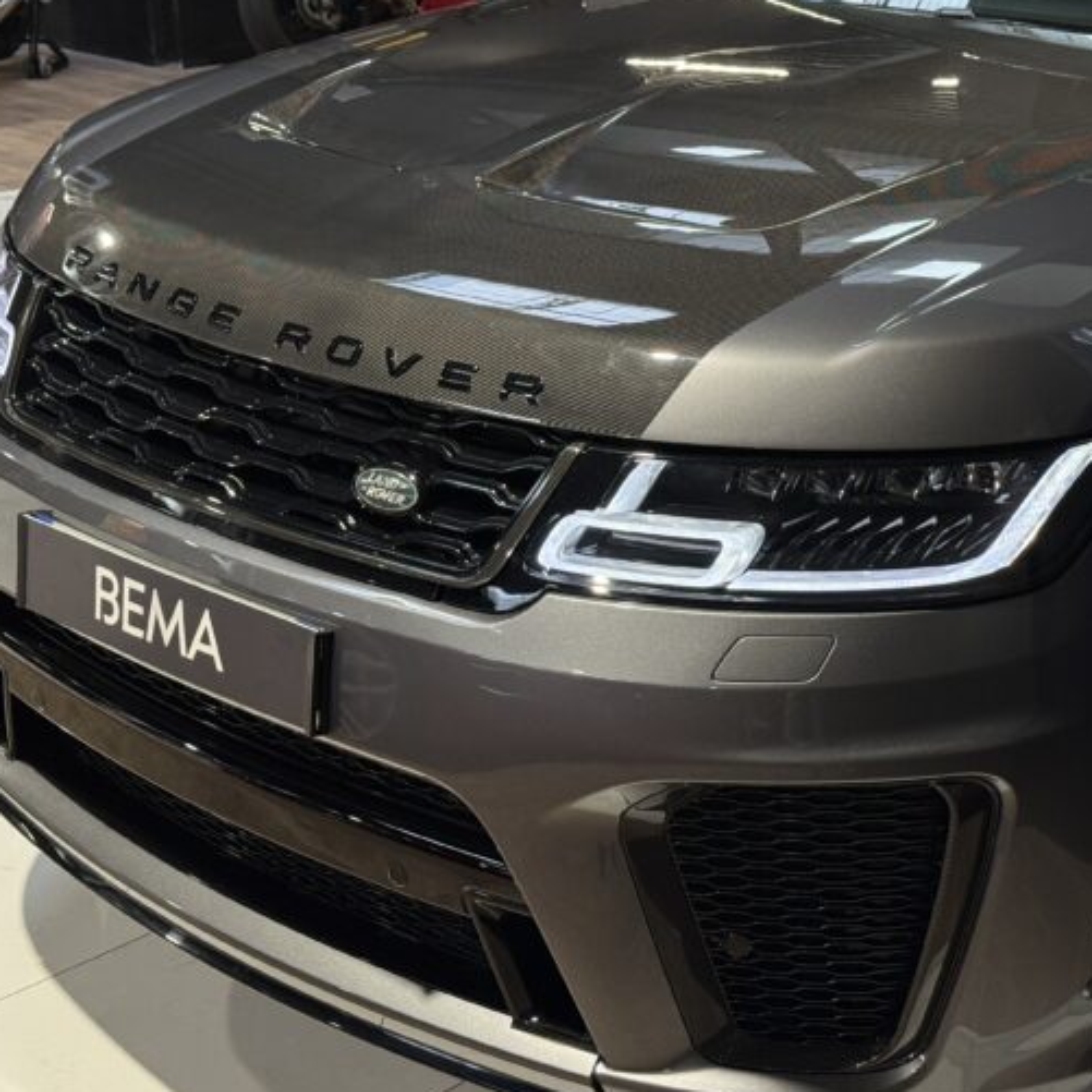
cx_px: 719
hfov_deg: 26.4
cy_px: 510
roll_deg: -0.2
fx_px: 2320
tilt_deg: -20.2
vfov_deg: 26.5
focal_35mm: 65
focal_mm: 6.76
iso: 125
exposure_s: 1/56
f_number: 1.78
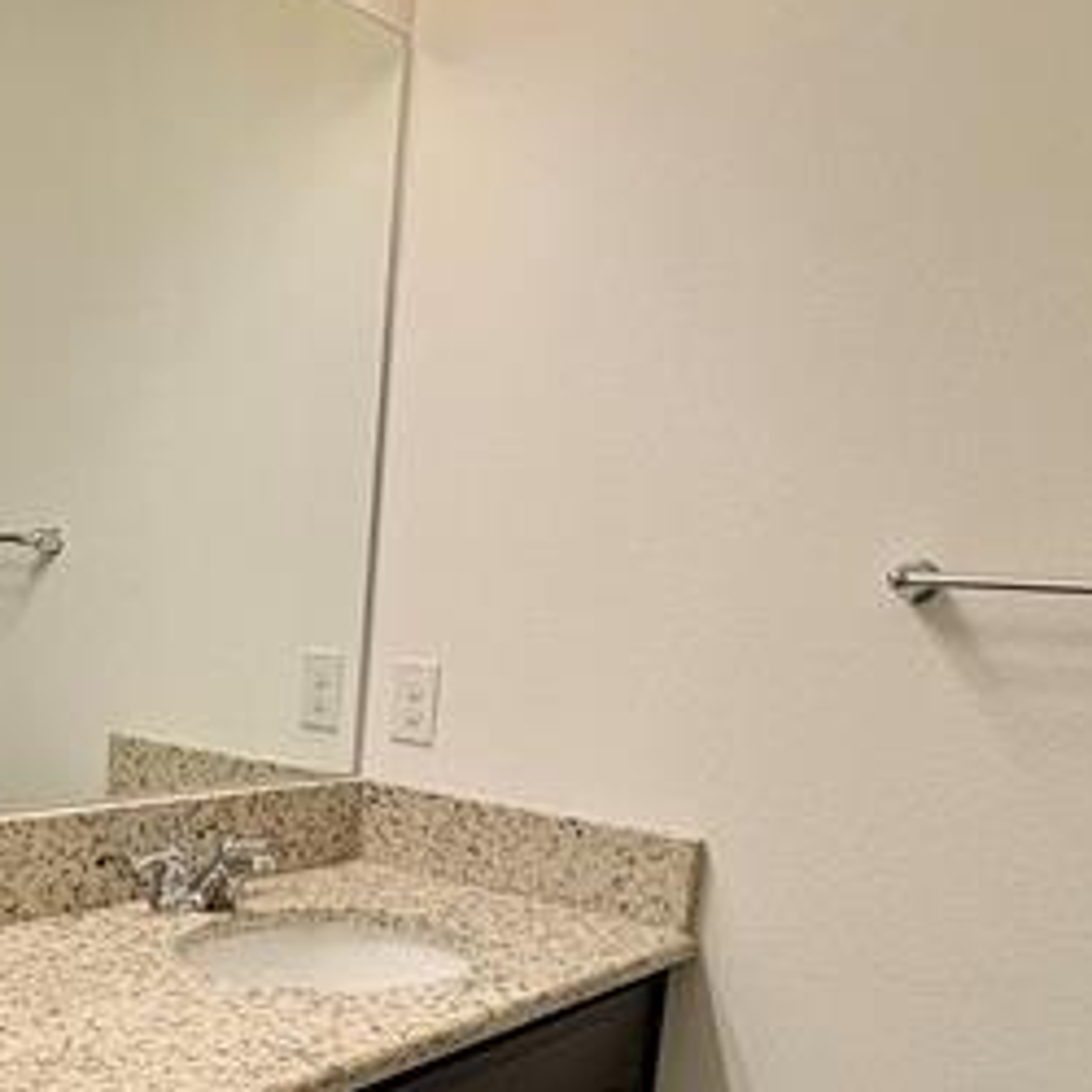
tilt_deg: -9.0
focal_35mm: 38
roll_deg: -4.0
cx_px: 280
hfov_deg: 42.6
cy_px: 817
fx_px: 1356
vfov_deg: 42.5
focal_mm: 2.22
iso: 100
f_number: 2.2
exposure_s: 1/120
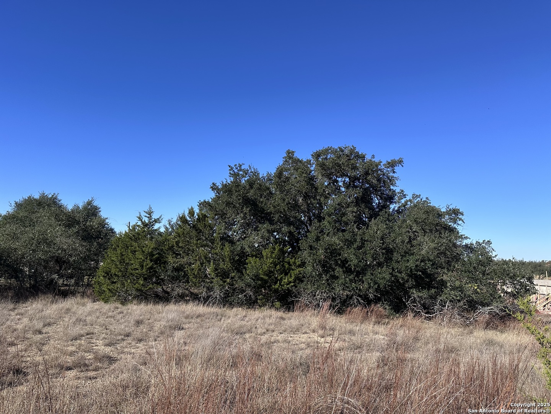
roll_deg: -1.8
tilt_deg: +6.6
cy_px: 207
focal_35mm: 24
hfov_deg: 71.6
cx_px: 276
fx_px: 382
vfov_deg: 56.8
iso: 80
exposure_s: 1/3717
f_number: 1.78
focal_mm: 6.86
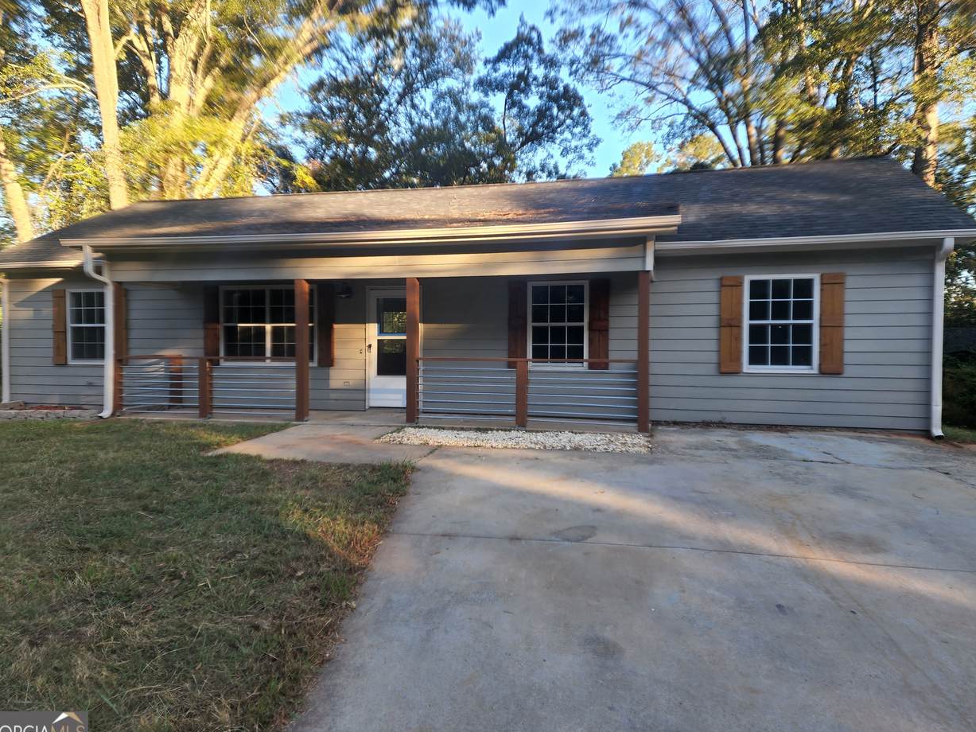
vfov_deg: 56.8
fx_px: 677
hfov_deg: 71.6
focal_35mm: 24
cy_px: 368
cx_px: 483
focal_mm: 6.4
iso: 25
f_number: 1.8
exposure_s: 1/180
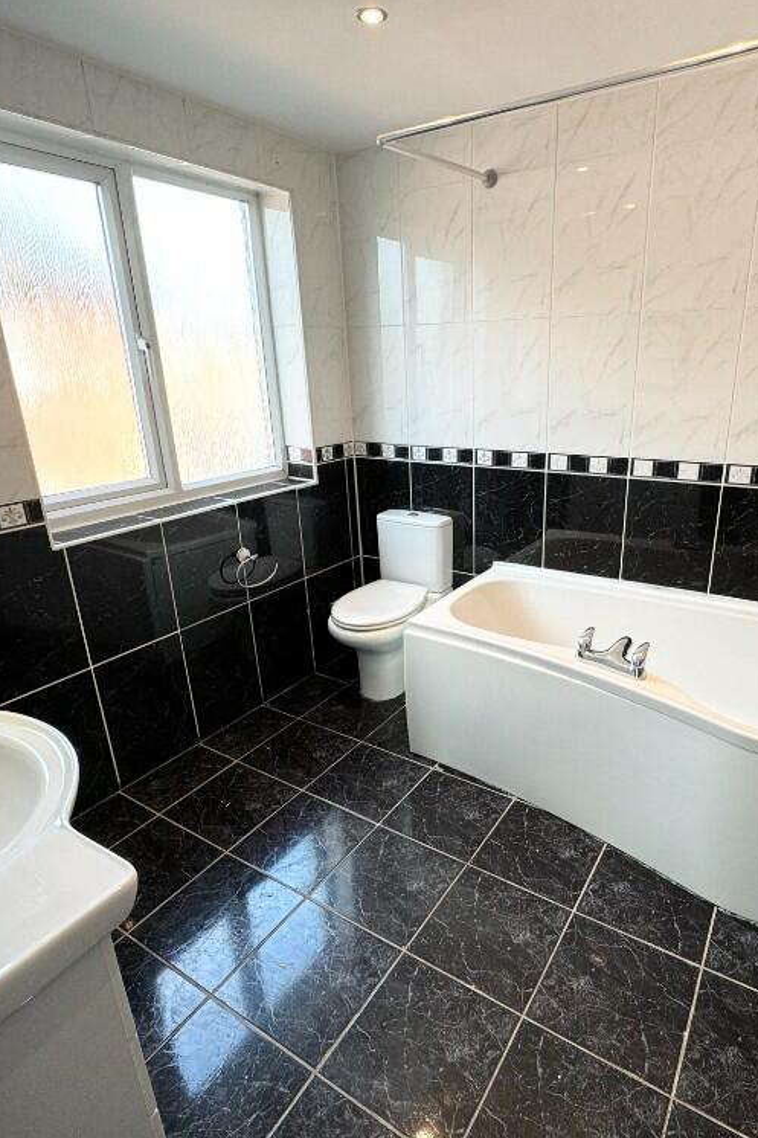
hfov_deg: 61.4
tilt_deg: -19.3
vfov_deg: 84.0
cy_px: 578
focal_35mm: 20
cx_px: 450
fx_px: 632
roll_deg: +1.1
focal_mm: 2.22
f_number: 2.2
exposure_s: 1/100
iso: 80
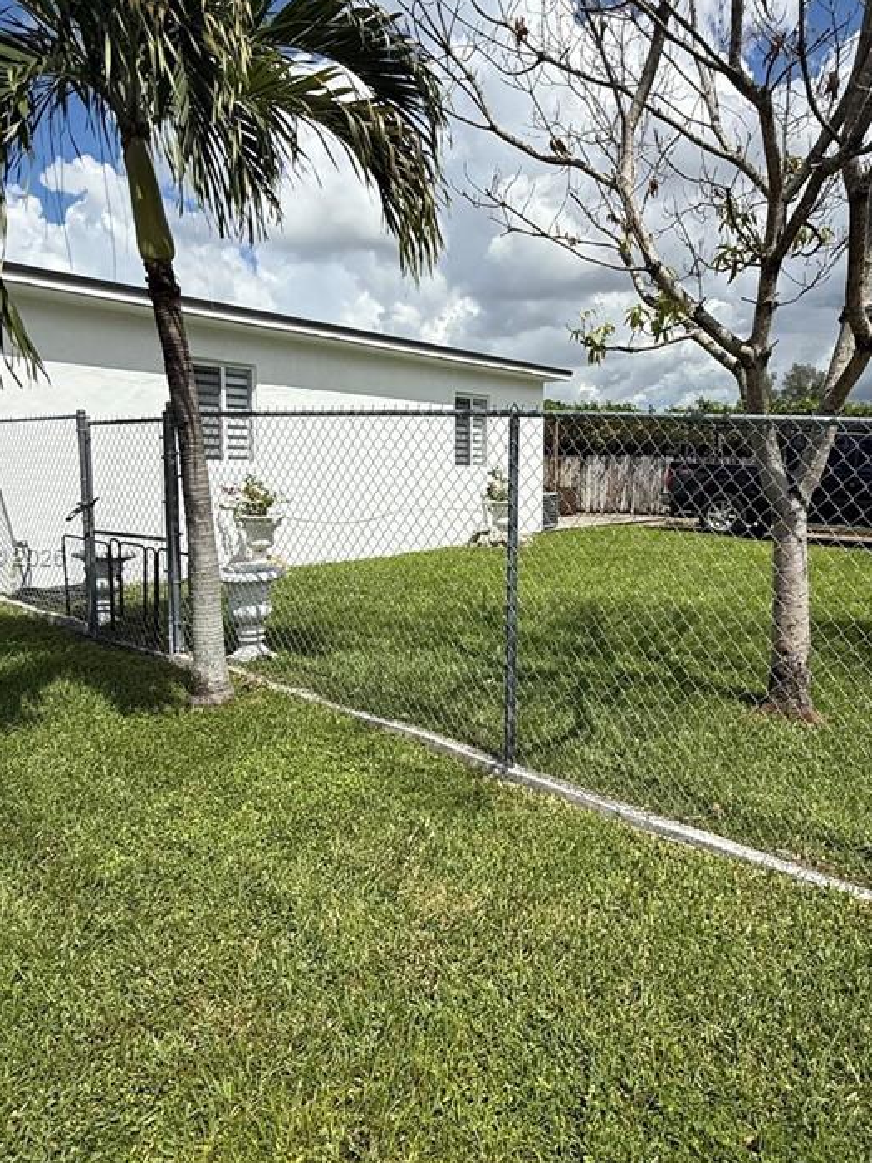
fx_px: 806
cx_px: 503
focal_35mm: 24
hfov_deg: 56.6
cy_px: 558
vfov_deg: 71.6
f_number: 2.2
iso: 50
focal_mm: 2.22
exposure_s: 1/4149
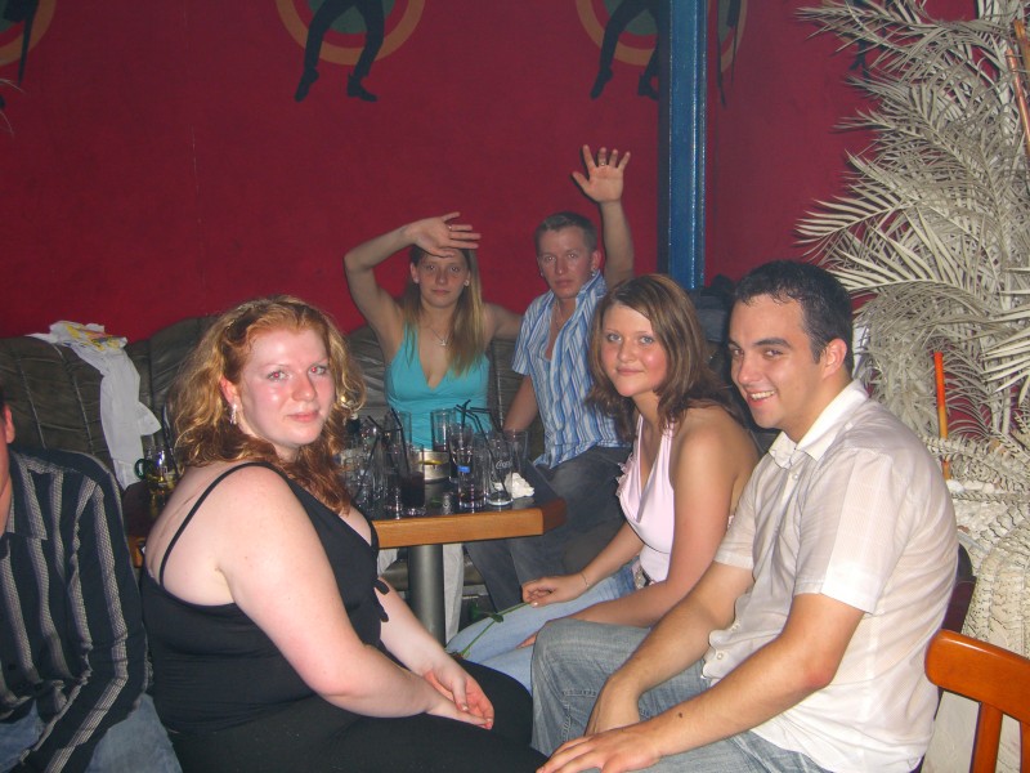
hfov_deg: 49.0
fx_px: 1131
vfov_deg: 37.7
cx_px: 515
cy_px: 386
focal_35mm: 38
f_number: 2.8
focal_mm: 7.9
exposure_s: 1/60
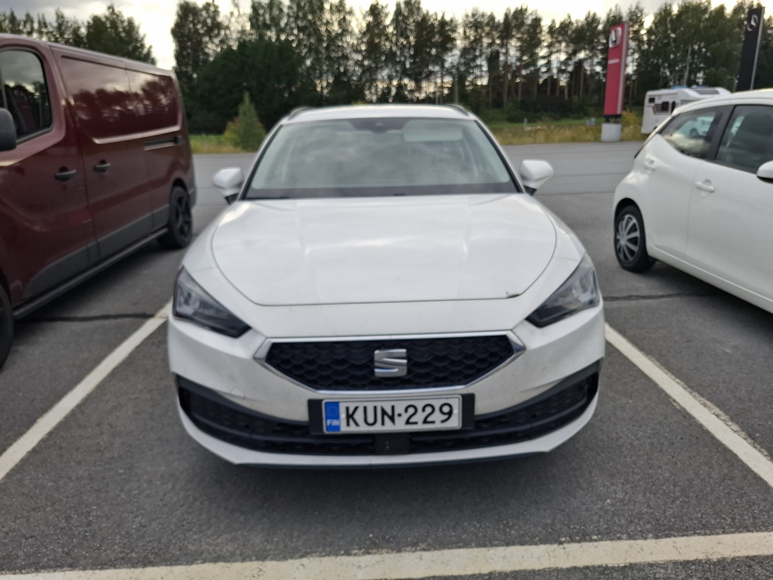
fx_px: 514
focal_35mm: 23
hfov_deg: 73.9
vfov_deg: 58.9
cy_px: 290
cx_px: 386
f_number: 1.8
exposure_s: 1/567
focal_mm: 5.54
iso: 50
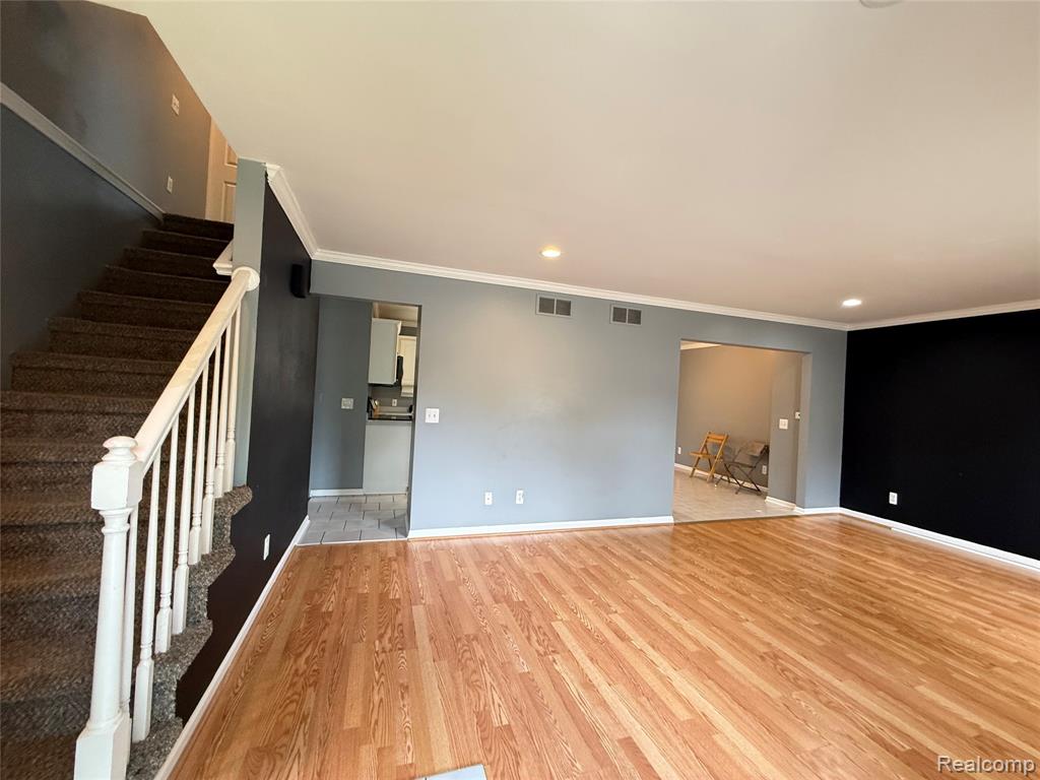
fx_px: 421
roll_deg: -2.7
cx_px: 520
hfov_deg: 102.1
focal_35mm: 14
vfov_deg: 85.7
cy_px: 390
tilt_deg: +1.8
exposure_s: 1/60
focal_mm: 2.22
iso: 400
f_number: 2.2
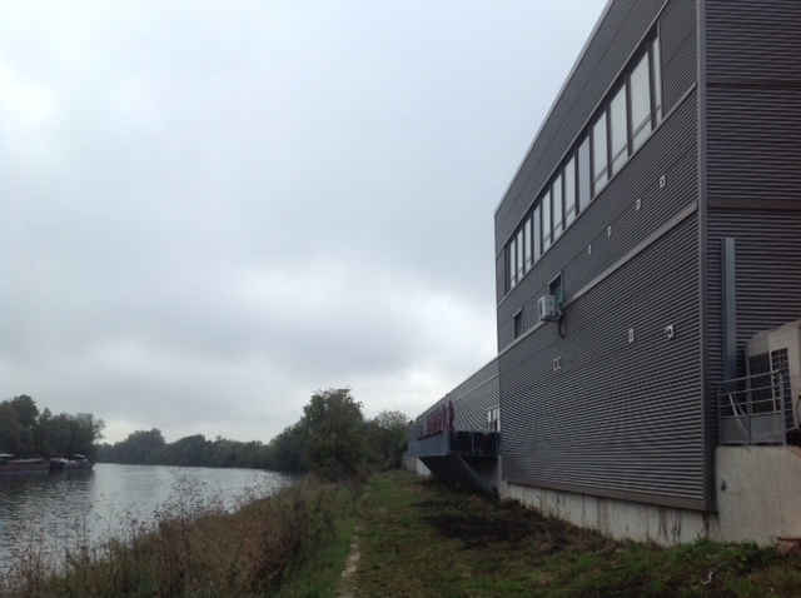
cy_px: 299
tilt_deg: +10.9
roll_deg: -1.7
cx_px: 400
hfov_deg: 52.7
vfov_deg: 40.6
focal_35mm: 35
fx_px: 809
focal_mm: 4.28
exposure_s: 1/657
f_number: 2.4
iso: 50
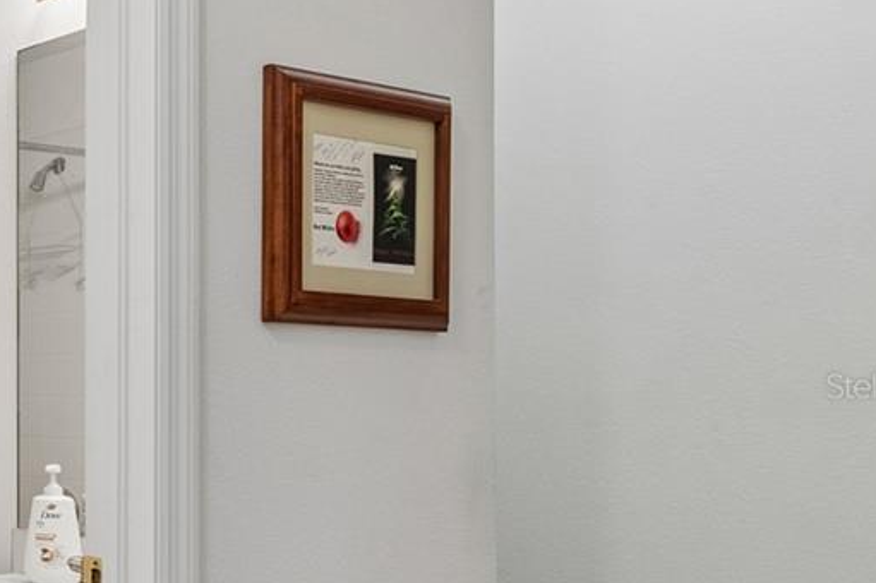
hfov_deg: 29.0
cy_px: 386
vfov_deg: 28.4
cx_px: -393
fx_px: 1143
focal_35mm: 47
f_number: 7.1
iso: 100
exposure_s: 1/4
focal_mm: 10
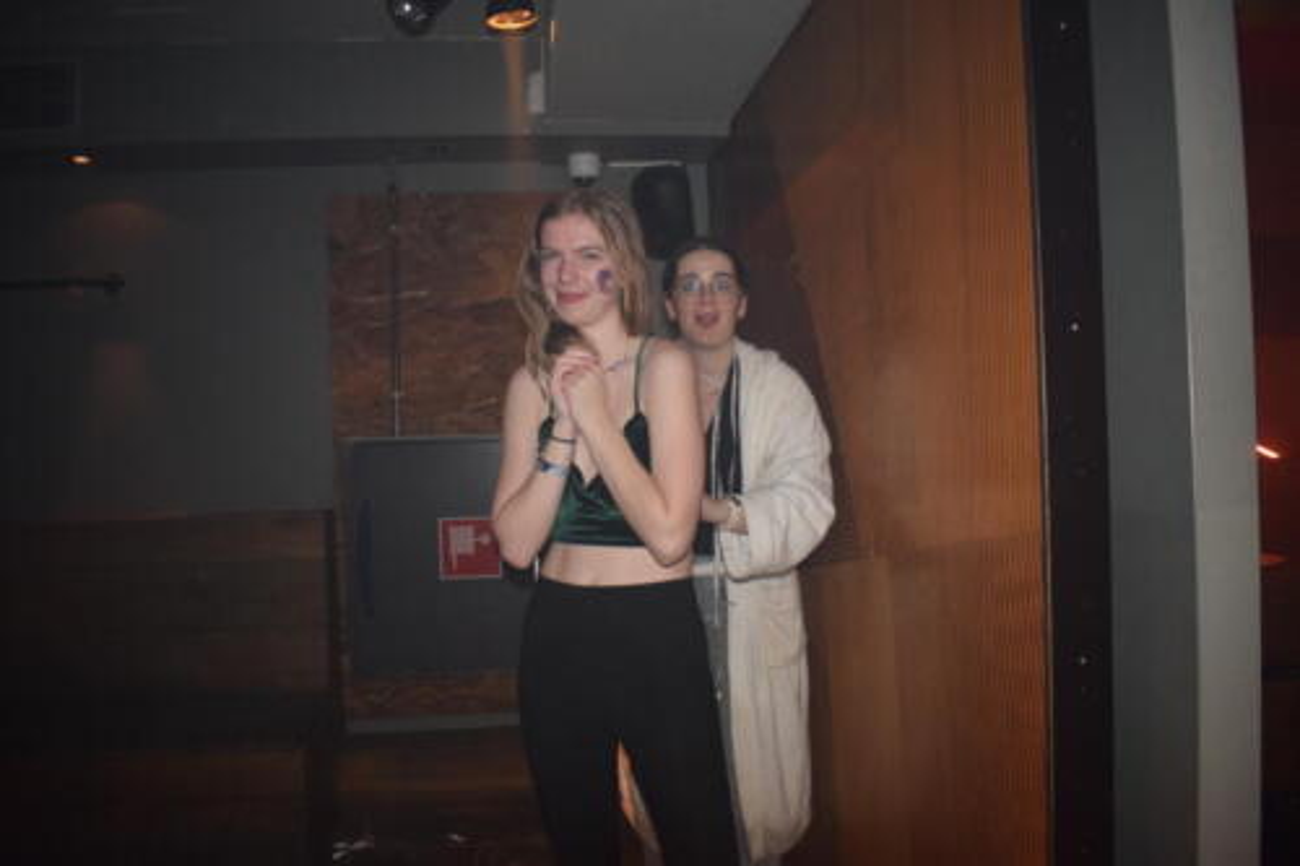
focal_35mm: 27
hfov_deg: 67.4
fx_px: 975
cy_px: 433
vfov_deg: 47.9
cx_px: 650
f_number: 3.5
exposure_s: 1/60
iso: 2800
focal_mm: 18
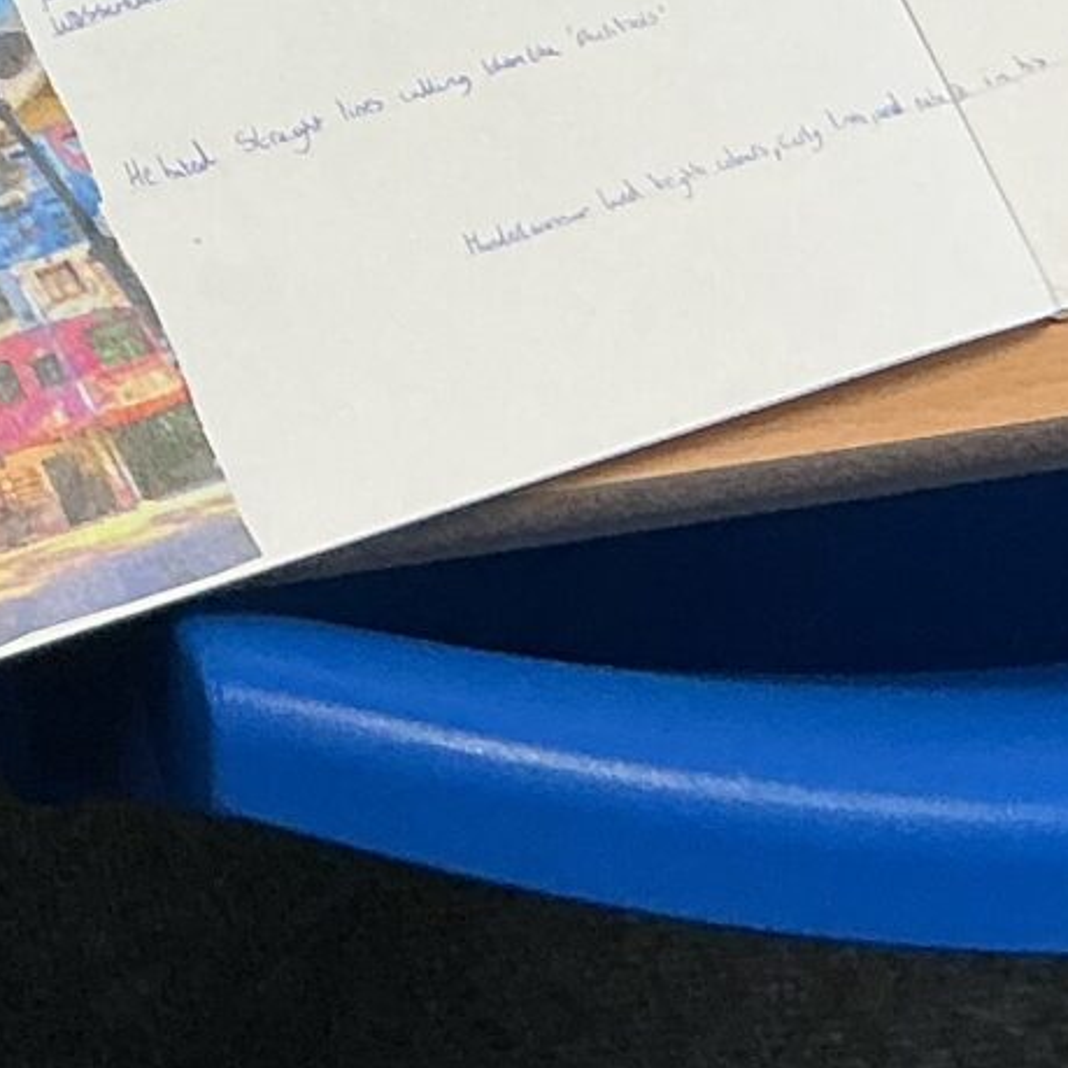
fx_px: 4992
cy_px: -528
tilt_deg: -64.8
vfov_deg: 11.7
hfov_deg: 11.3
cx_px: -912
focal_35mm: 143
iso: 40
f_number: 1.8
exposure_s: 1/60
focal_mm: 3
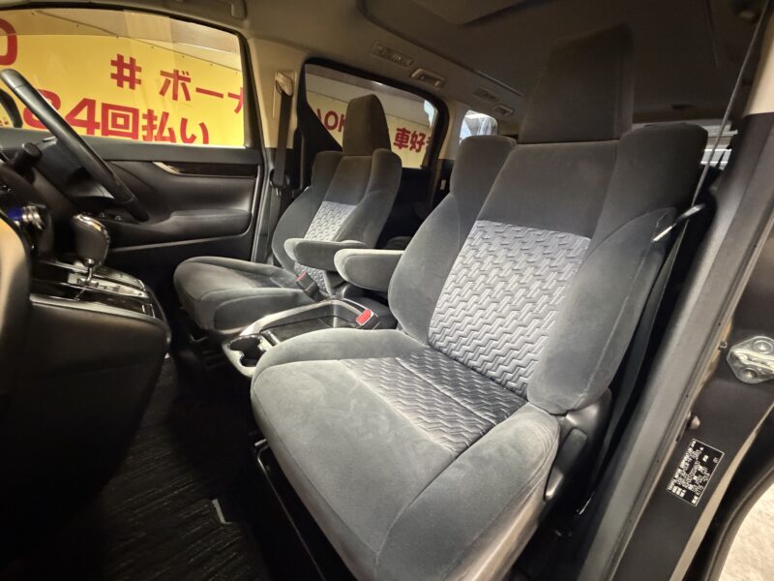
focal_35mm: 14
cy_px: 290
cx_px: 387
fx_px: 313
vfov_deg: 85.7
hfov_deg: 102.1
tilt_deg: -18.9
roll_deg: -5.2
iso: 2000
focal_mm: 2.22
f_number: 2.2
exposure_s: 1/25
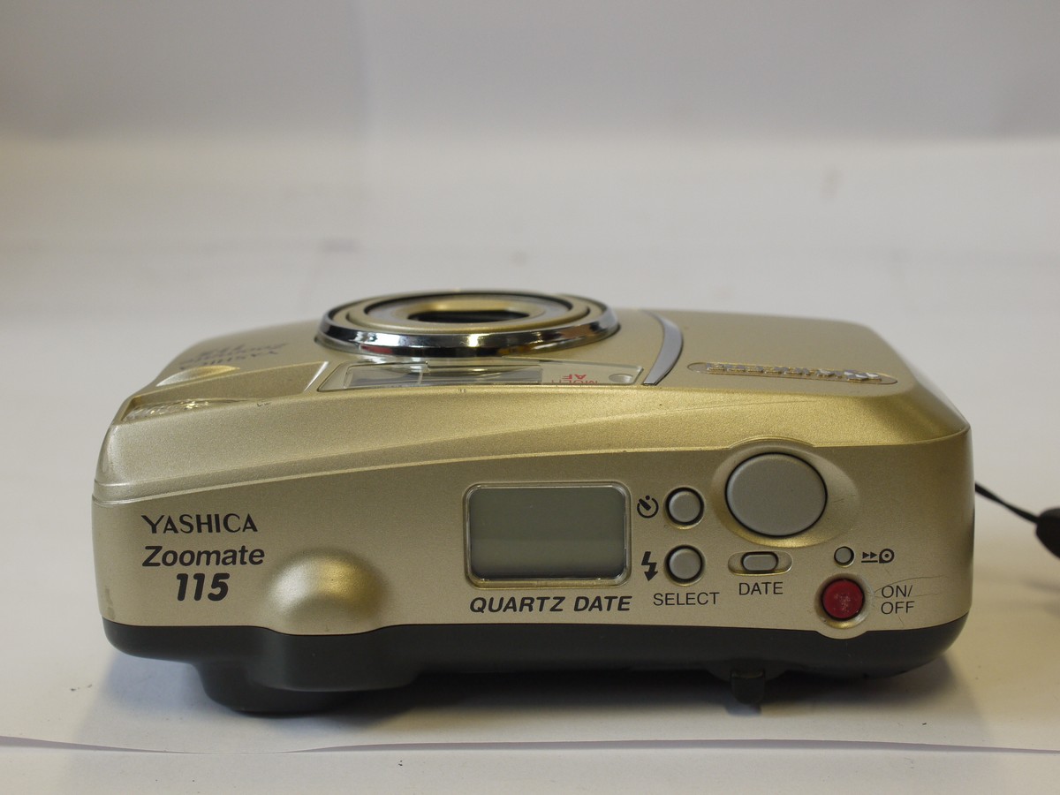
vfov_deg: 24.4
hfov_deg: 32.2
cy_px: 398
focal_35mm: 60
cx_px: 530
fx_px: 1837
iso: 400
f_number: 7.1
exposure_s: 1/60
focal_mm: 30
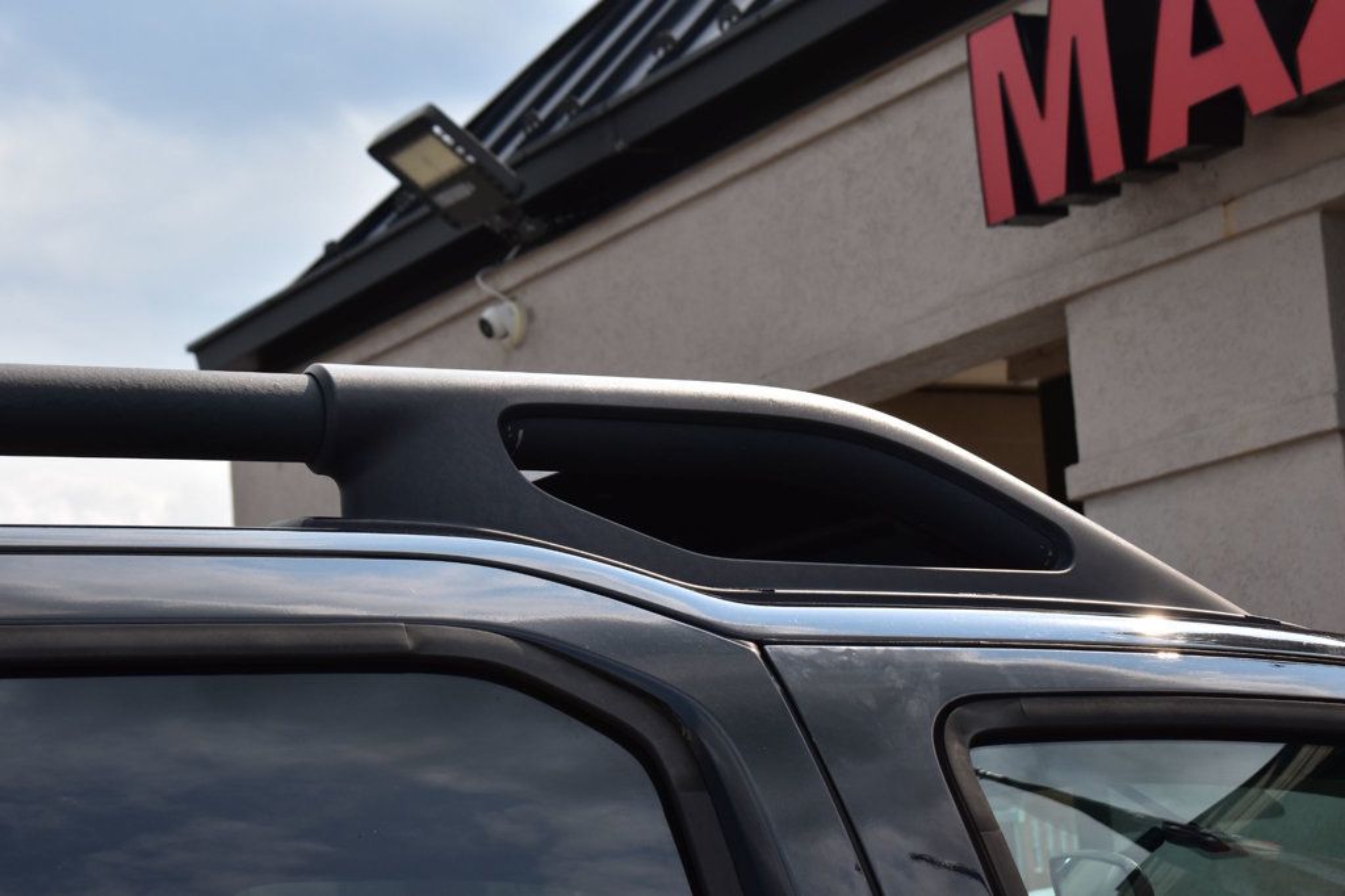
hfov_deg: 24.6
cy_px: 448
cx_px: 672
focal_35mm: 82
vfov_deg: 16.5
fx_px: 3081
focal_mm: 55
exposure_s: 1/500
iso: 400
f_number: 11
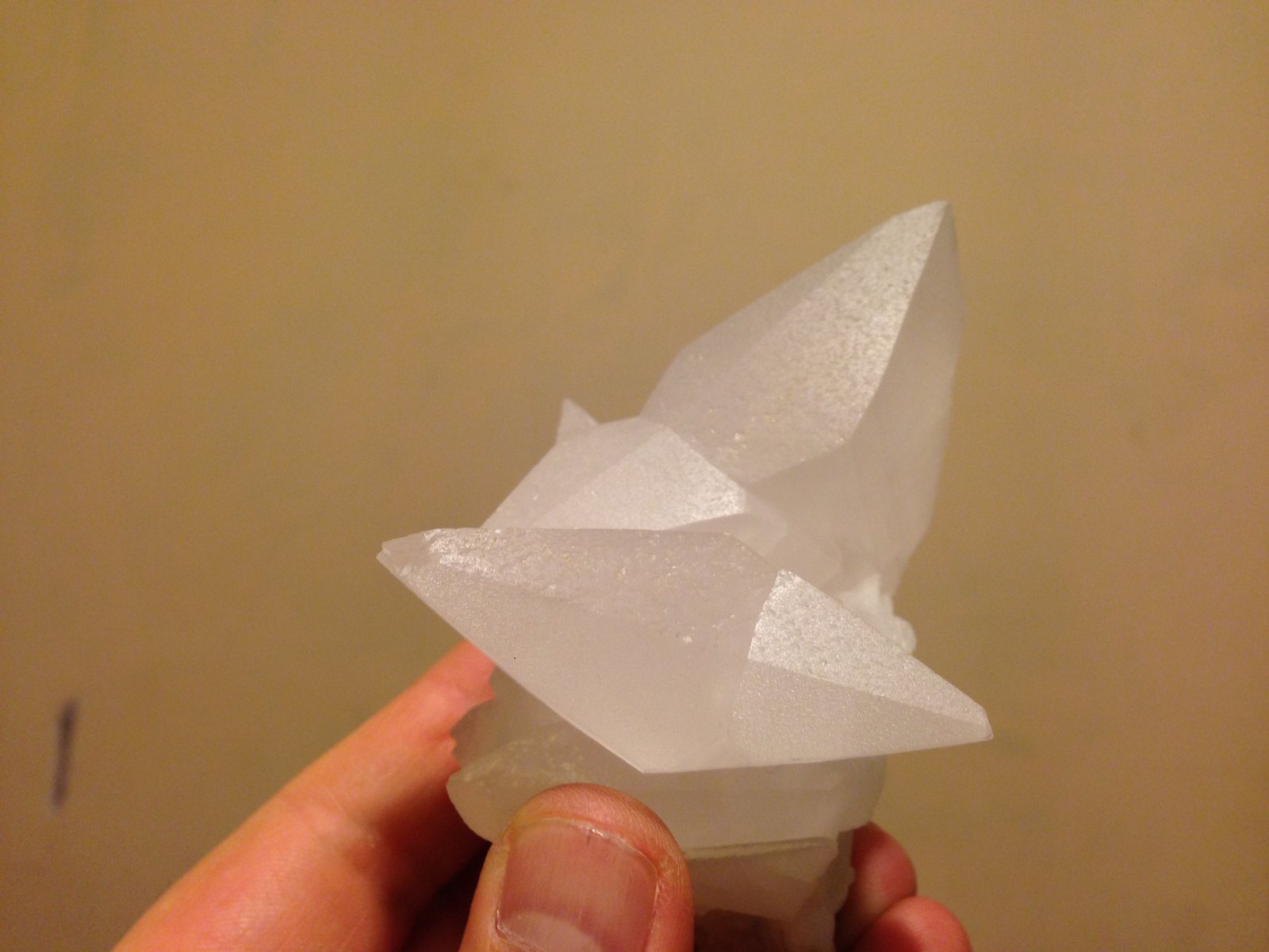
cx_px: 634
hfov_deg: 55.4
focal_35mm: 33
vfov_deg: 42.9
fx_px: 1210
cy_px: 476
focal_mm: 4.12
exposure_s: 1/20
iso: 100
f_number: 2.4
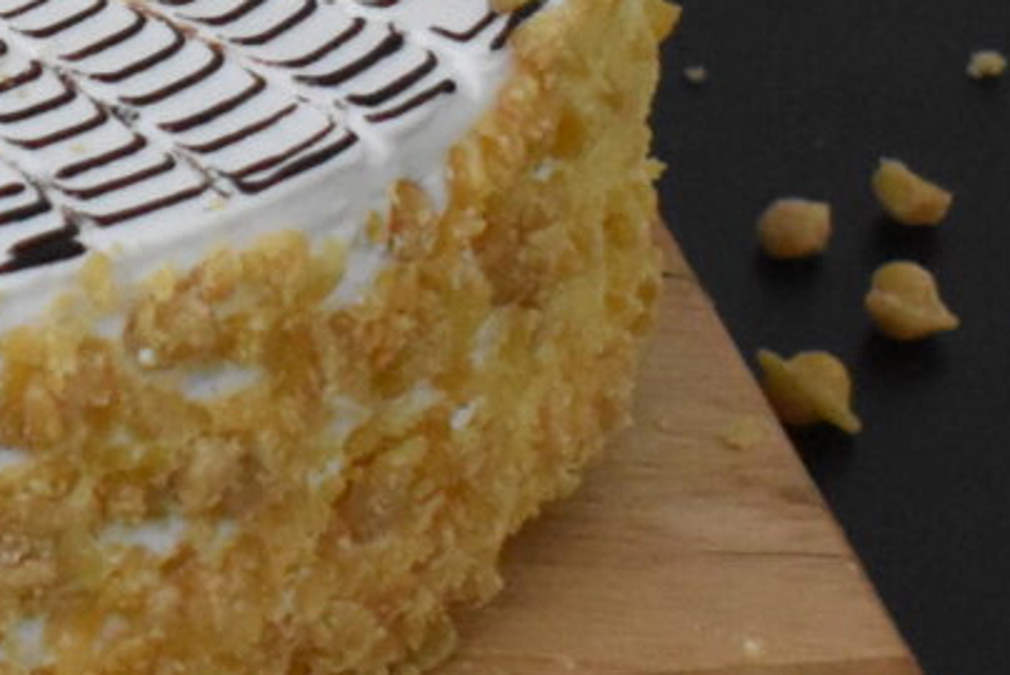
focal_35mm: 323
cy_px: 224
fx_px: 9068
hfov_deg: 6.0
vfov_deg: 4.3
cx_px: -1758
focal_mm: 34
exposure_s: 1/125
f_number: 4.5
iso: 2800
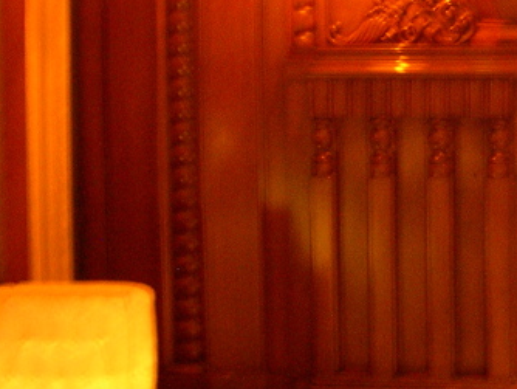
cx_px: 525
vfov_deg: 16.0
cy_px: 17
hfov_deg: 20.8
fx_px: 1360
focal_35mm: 91
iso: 400
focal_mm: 8
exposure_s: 1/1.3
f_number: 2.8
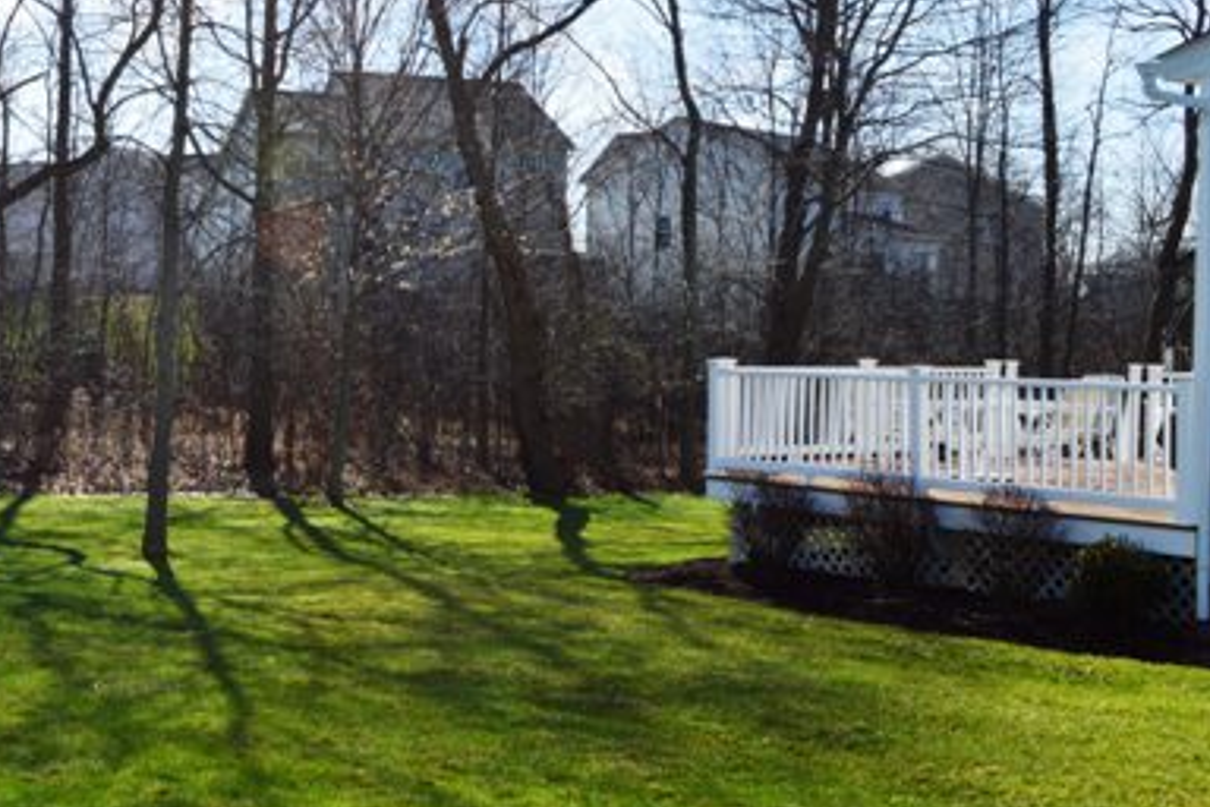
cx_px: 309
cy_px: 397
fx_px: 1848
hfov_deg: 35.5
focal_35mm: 55
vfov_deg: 24.6
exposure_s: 1/500
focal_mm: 22
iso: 400
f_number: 11
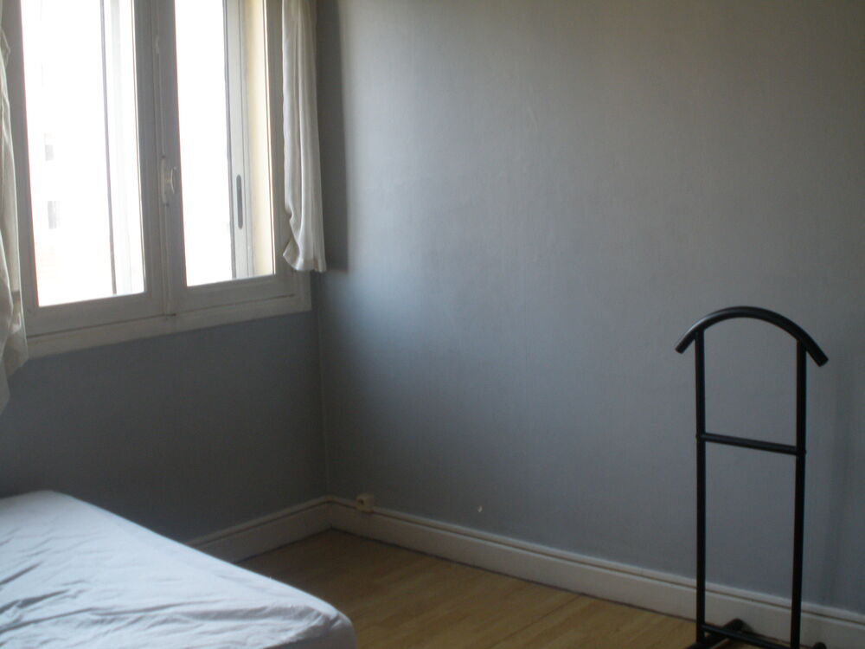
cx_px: 432
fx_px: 1099
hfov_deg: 42.9
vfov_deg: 32.9
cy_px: 324
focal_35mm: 44
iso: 160
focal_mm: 7.7
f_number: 4
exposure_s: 1/20
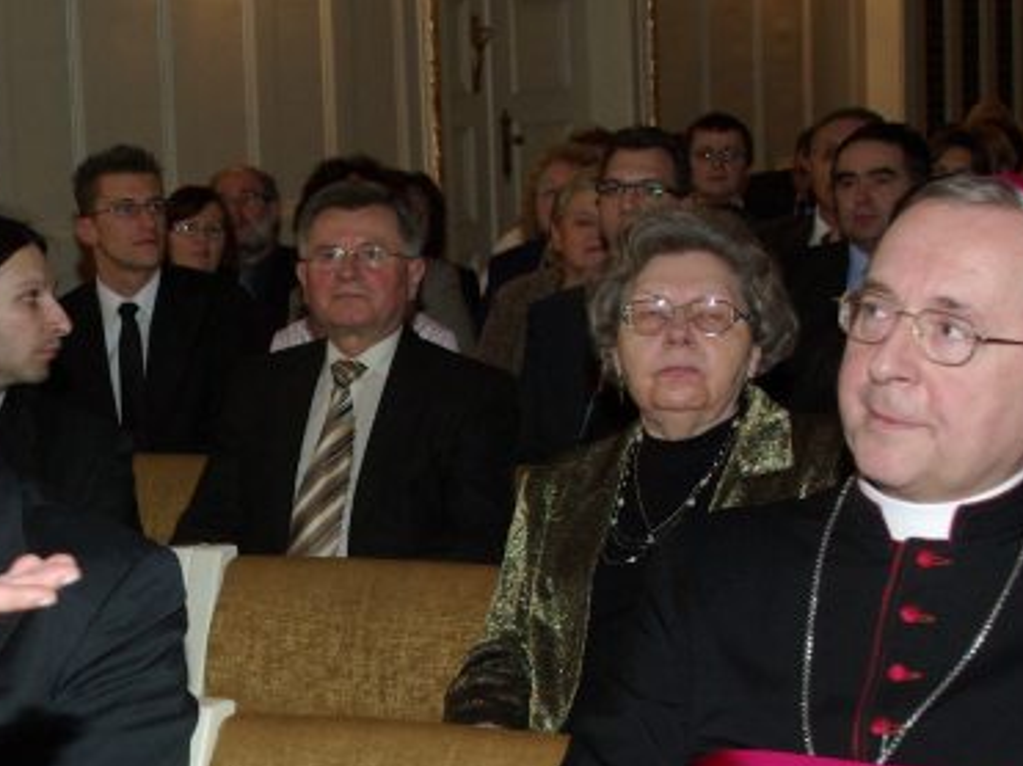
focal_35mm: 109
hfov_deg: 17.8
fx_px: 3220
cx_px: 143
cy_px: 696
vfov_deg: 13.5
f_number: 4.5
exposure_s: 1/45
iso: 400
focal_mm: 28
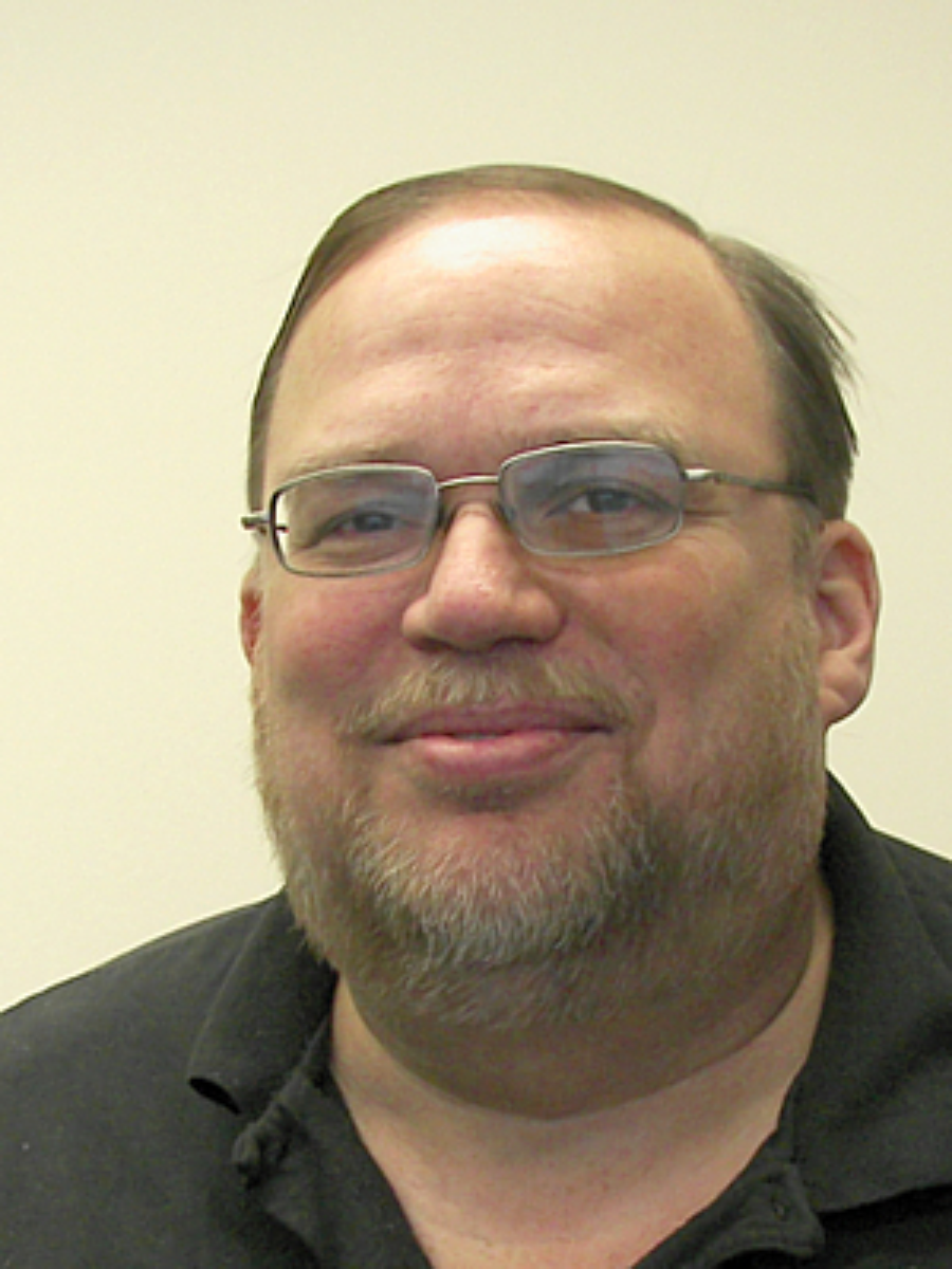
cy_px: 634
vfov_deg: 35.5
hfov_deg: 27.0
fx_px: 1980
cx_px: 476
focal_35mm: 54
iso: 100
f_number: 2.8
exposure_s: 1/30
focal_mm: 8.9
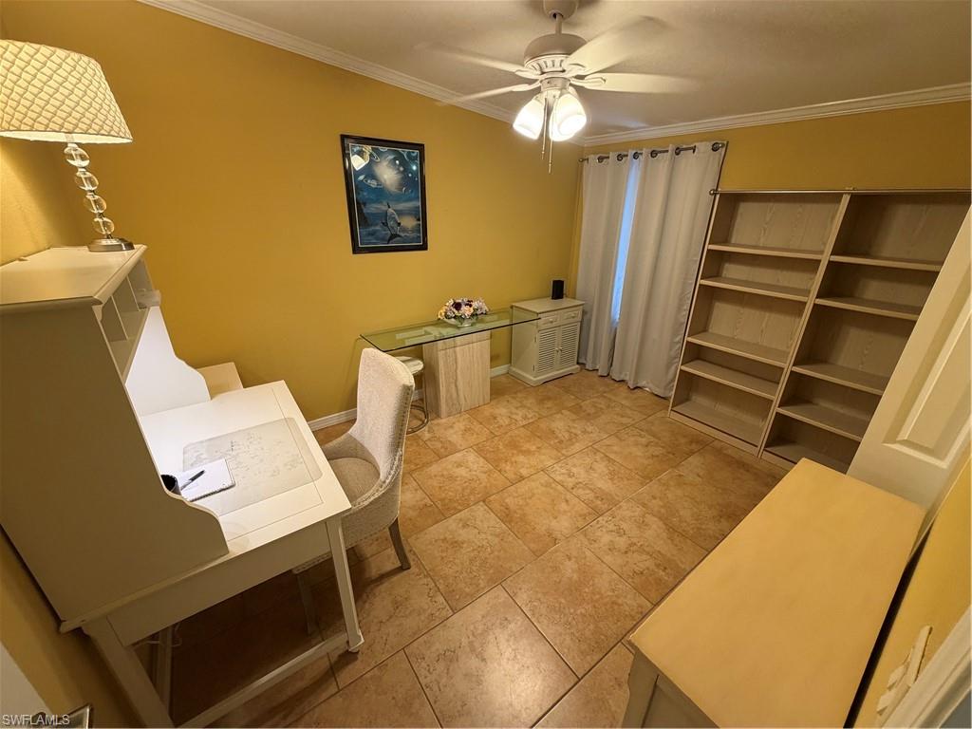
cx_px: 486
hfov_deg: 102.1
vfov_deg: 85.7
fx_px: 393
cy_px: 364
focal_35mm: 14
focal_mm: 2.22
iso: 250
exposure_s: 1/60
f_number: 2.2
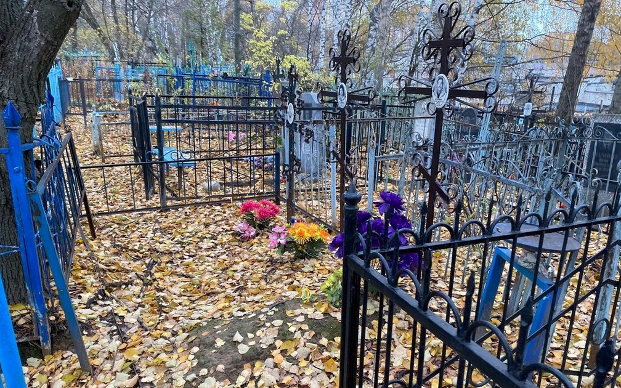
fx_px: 474
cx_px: 310
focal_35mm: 28
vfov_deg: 44.3
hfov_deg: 66.5
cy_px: 232
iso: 100
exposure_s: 1/122
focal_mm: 4.25
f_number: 1.8
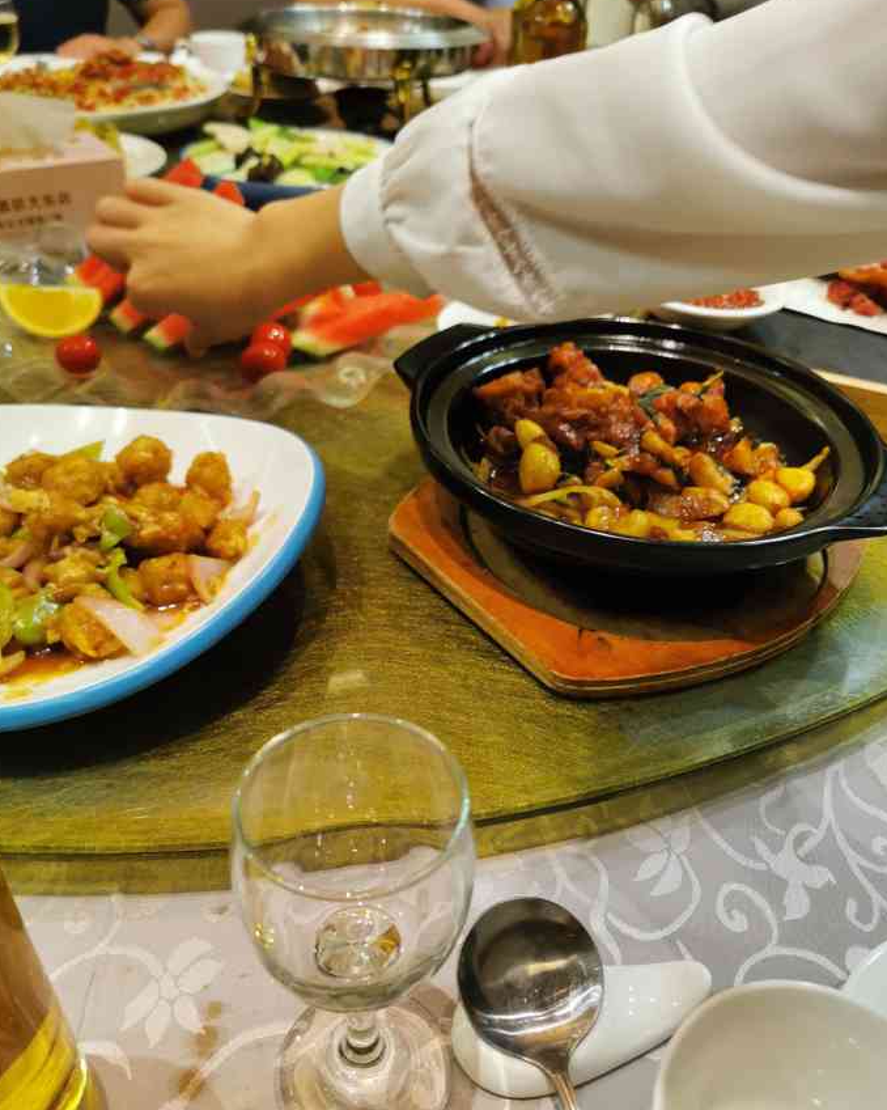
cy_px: 570
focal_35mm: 29
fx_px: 952
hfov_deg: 50.0
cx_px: 449
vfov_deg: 60.4
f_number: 1.6
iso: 125
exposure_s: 1/50
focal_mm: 5.56
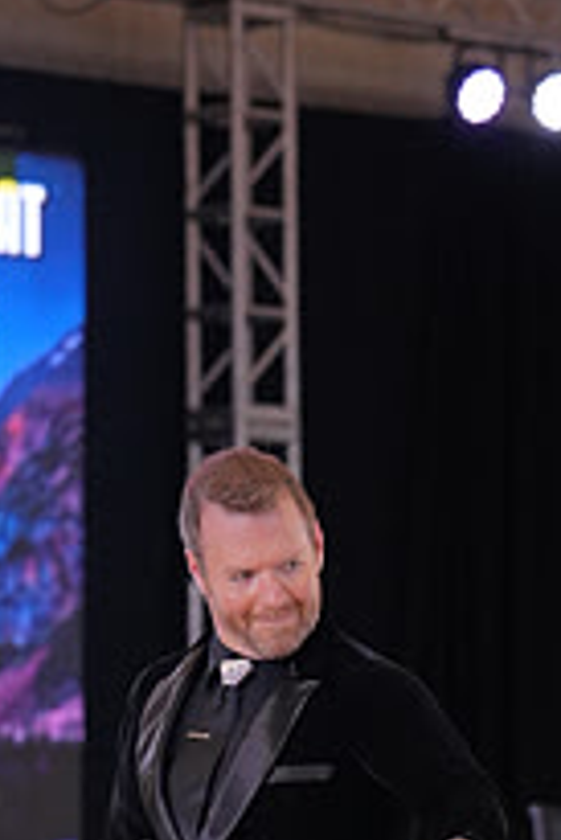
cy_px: 1110
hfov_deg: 5.5
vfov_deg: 8.1
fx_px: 5810
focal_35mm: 249
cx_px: 674
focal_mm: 88
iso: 2000
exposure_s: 1/500
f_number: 4
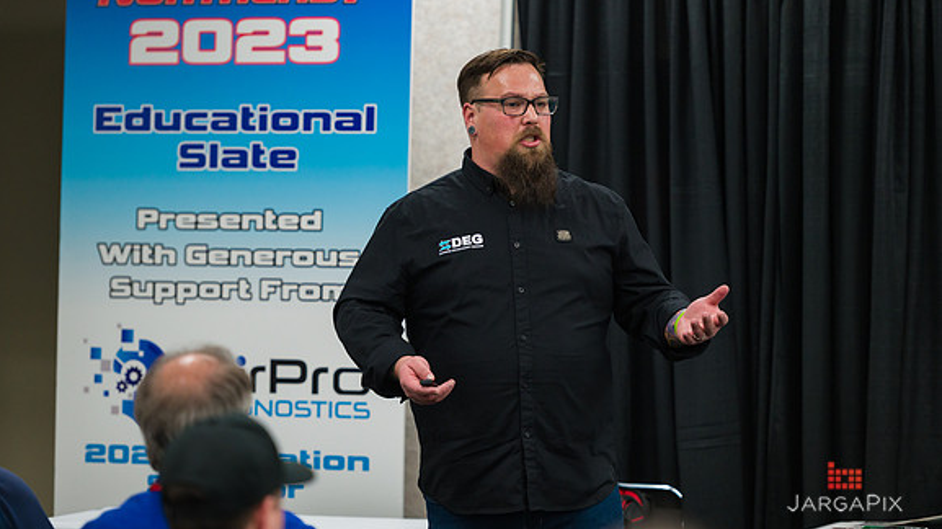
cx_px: 470
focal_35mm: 179
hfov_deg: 12.0
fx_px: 4469
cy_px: 232
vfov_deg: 6.8
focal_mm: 170
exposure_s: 1/500
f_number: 3.2
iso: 1600
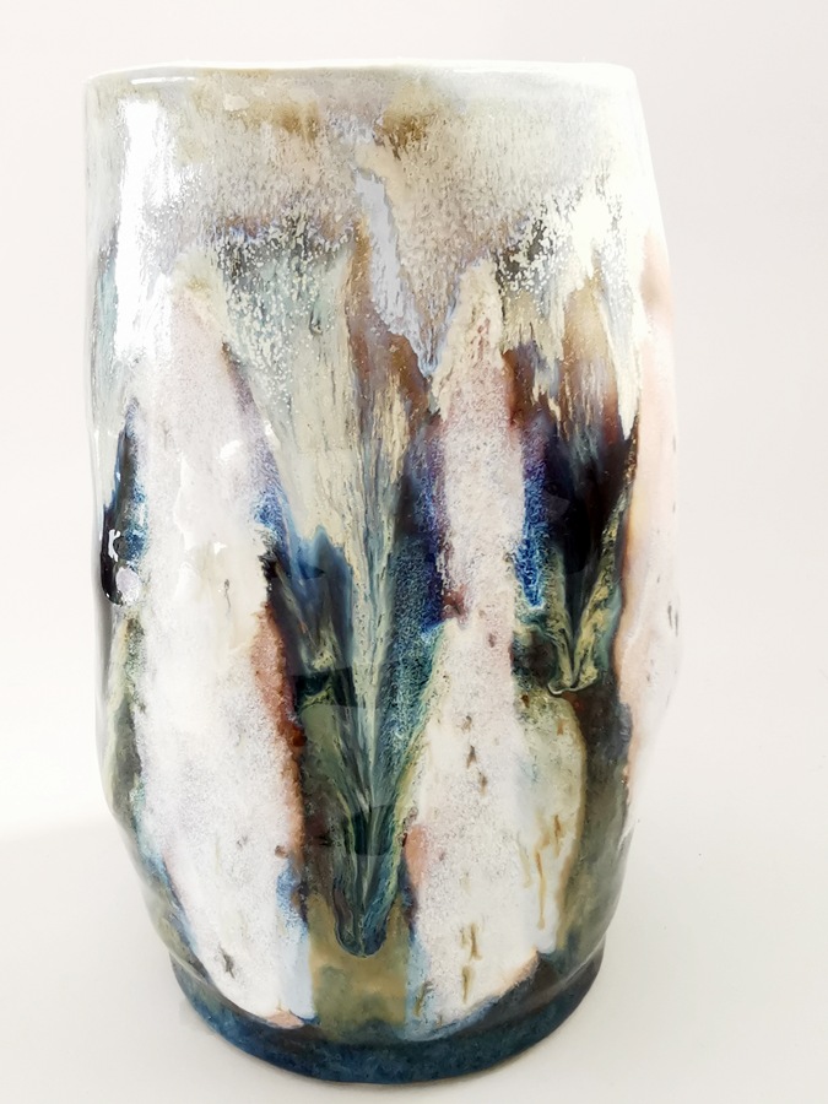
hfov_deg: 42.9
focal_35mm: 33
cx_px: 414
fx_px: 1052
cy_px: 552
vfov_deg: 55.4
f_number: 2.2
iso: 160
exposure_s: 1/33.3
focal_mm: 2.26
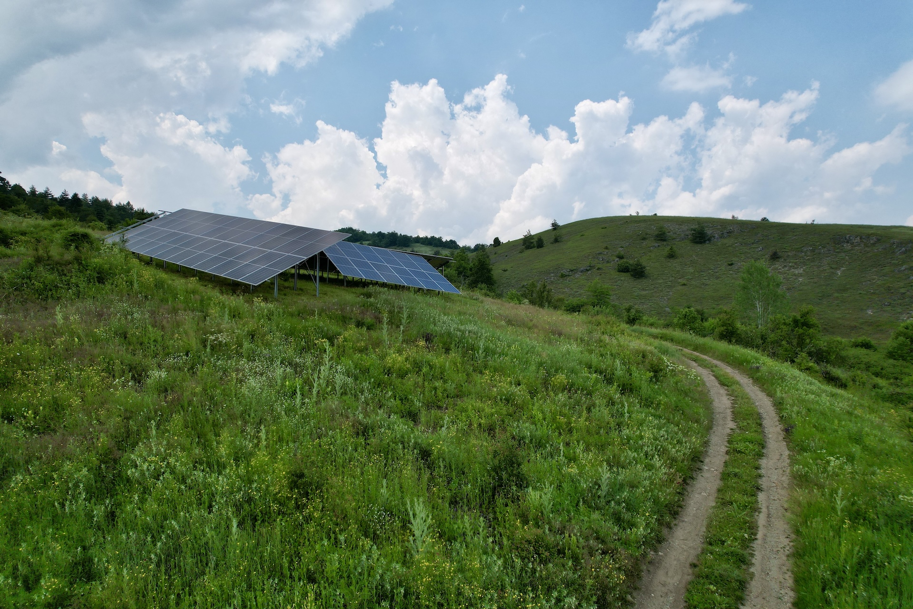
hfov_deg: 78.6
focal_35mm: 22
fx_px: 558
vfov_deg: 57.2
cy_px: 304
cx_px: 456
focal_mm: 8.38
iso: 100
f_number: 2.8
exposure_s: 1/2000
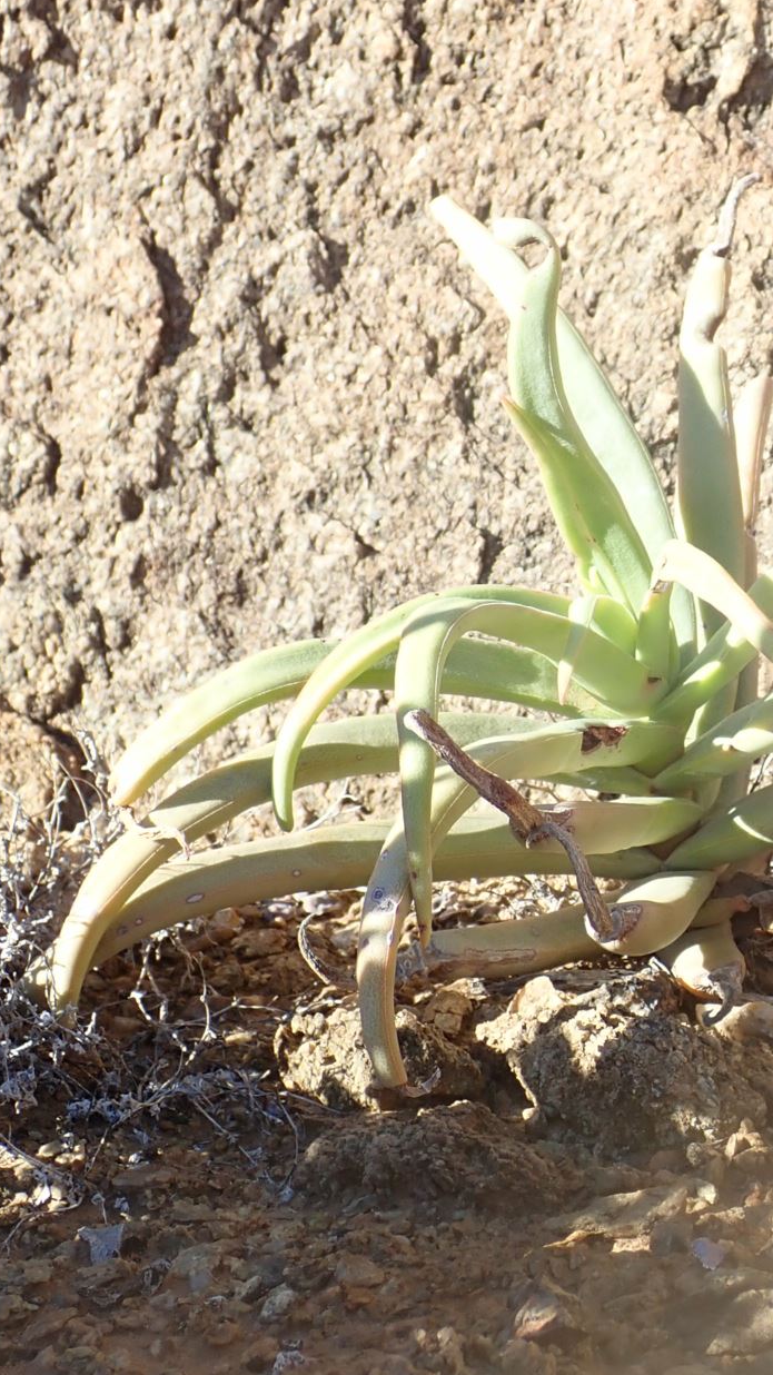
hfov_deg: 17.7
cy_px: 652
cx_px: 711
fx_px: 2442
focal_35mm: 67
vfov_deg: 31.4
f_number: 3.5
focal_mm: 6.86
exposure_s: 1/250
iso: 100
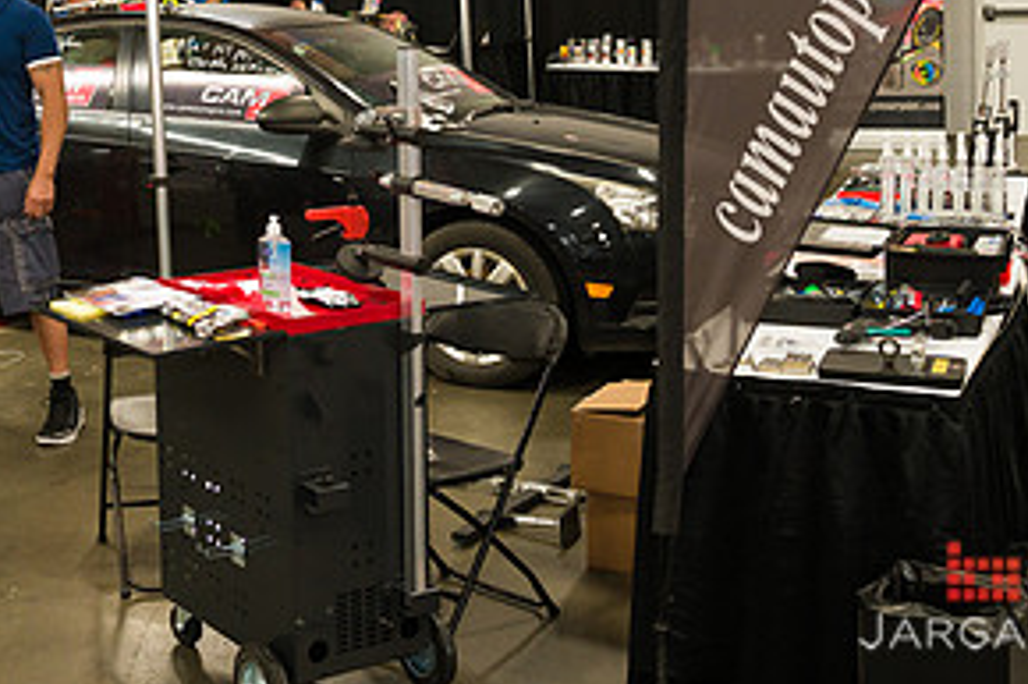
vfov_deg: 21.3
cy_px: 43
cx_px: 170
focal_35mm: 62
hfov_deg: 31.4
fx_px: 1769
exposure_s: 1/125
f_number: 4
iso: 1600
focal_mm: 31
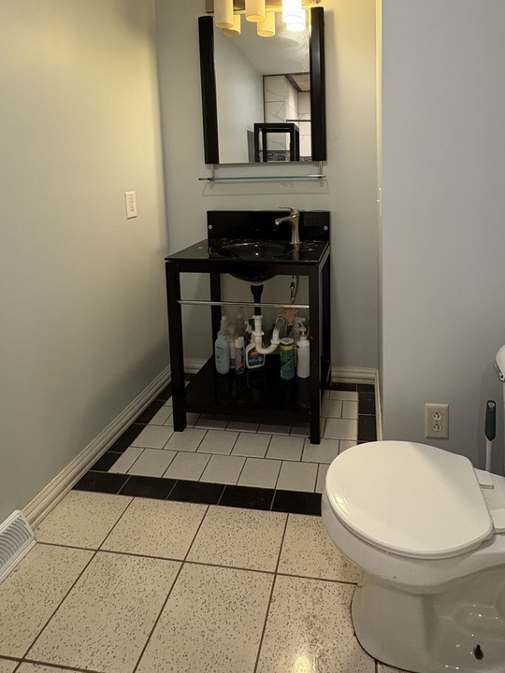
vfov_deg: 76.0
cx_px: 310
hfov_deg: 62.7
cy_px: 213
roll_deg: +1.1
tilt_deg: -5.0
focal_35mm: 21
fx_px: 408
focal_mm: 2.22
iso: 400
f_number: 2.2
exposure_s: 1/60
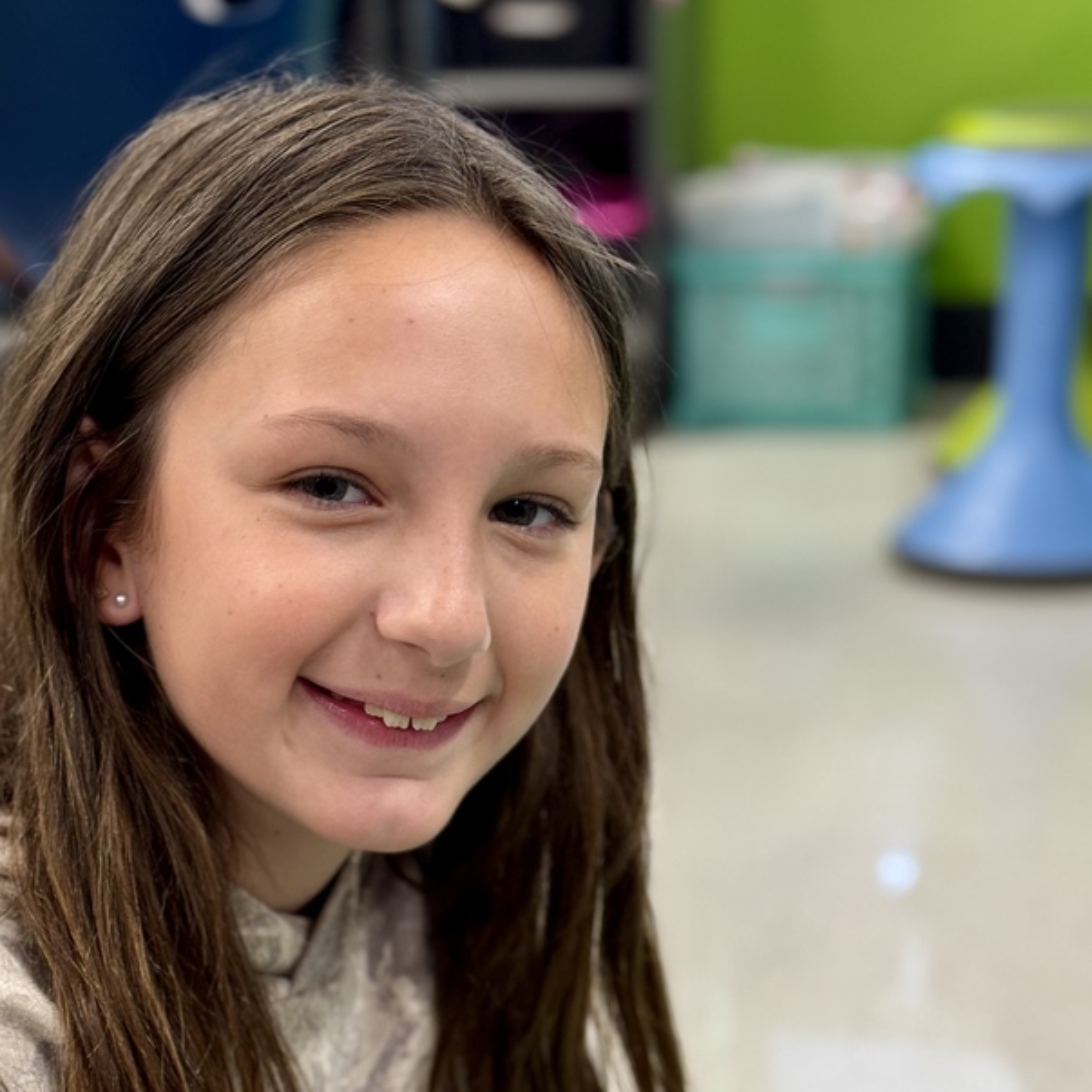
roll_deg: +2.1
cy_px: 907
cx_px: 484
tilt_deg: -20.7
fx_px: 2570
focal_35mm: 72
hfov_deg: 24.0
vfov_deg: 23.6
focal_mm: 6.76
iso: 100
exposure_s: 1/60
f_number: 1.78
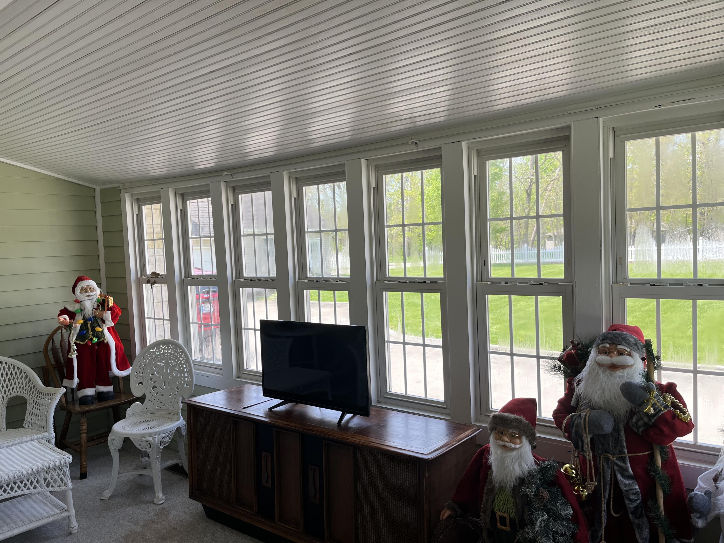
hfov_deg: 67.3
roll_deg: +2.4
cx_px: 362
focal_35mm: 26
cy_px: 272
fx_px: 544
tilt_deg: -3.6
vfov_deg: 53.1
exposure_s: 1/363
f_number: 1.6
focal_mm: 5.1
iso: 50
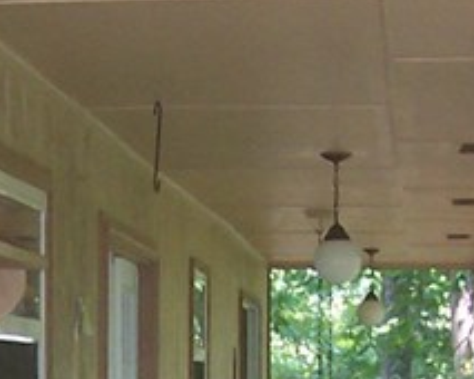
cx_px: -78
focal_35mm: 174
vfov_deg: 8.6
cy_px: 597
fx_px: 2439
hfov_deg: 10.9
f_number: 2.8
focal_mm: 5.6
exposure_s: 1/90
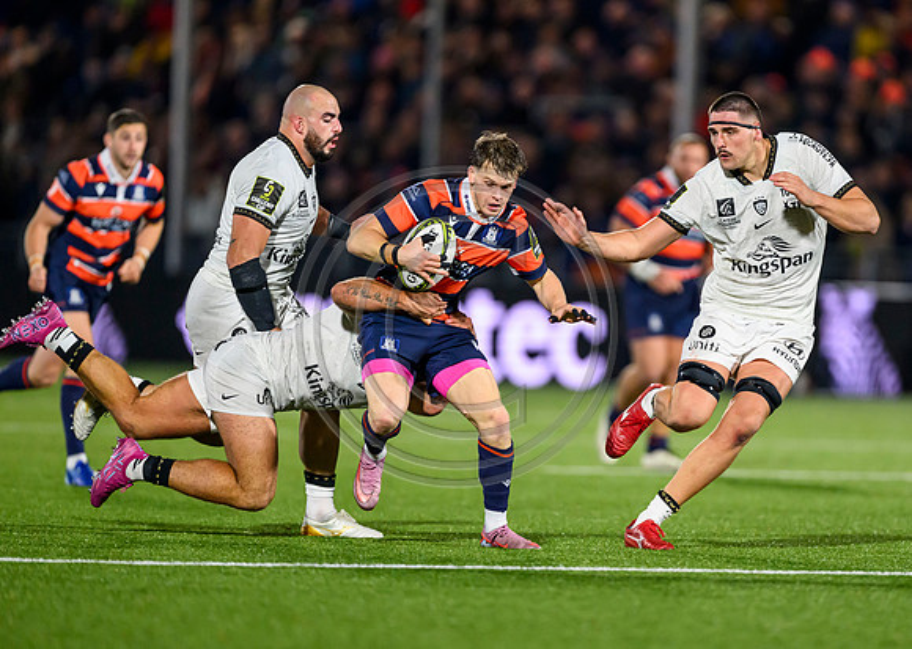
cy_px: 373
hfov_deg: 4.1
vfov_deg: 2.9
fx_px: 12826
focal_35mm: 496
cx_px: 571
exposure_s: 1/1250
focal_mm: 400
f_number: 2.8
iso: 4000
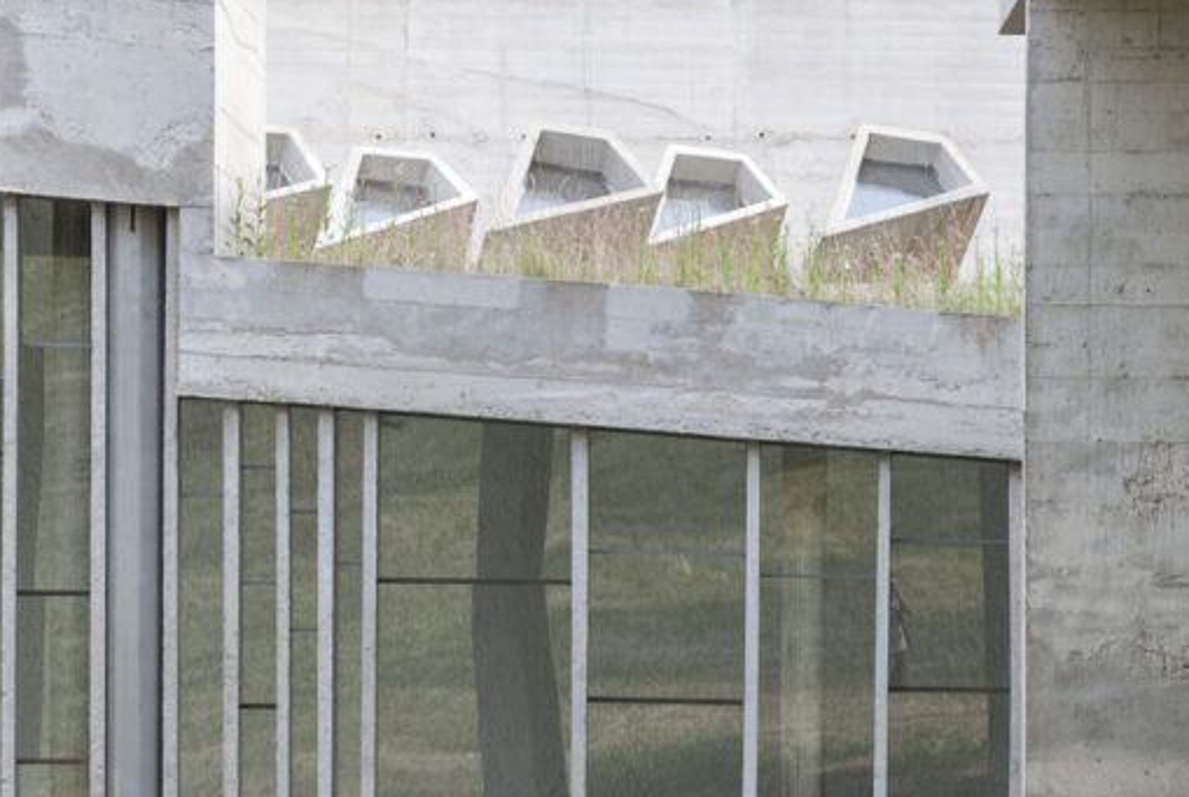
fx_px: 7773
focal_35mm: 235
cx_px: 701
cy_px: 324
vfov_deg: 5.9
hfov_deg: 8.7
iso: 100
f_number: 5.6
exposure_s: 1/80
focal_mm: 70
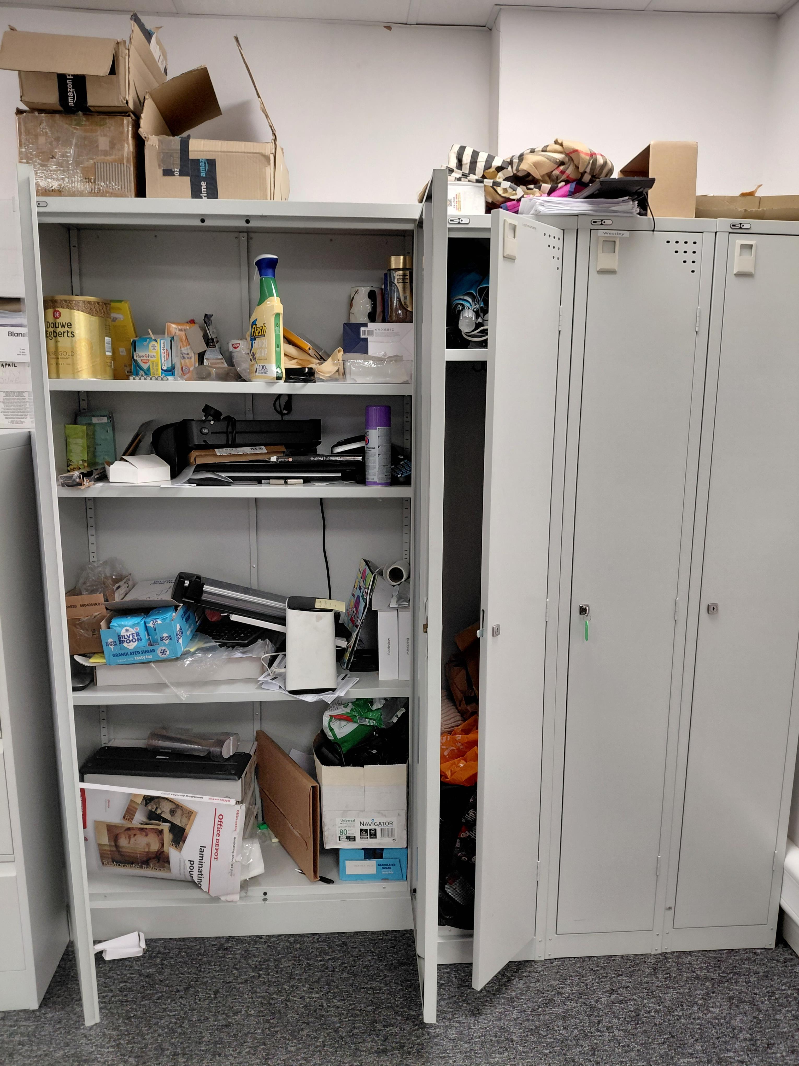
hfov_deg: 54.9
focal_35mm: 25
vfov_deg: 69.4
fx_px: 769
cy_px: 533
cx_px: 400
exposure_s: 1/100
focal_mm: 4.69
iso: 200
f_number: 1.8
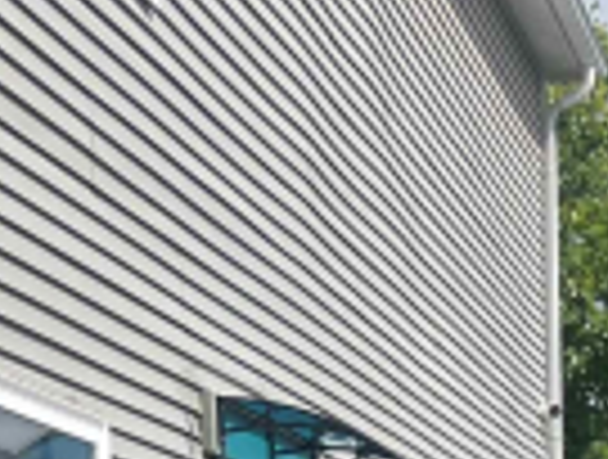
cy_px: 1084
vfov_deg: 10.2
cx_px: 944
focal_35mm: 128
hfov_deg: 14.2
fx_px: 2254
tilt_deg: -10.2
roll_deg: -0.8
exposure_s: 1/3356
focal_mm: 5.7
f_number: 1.5
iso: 50
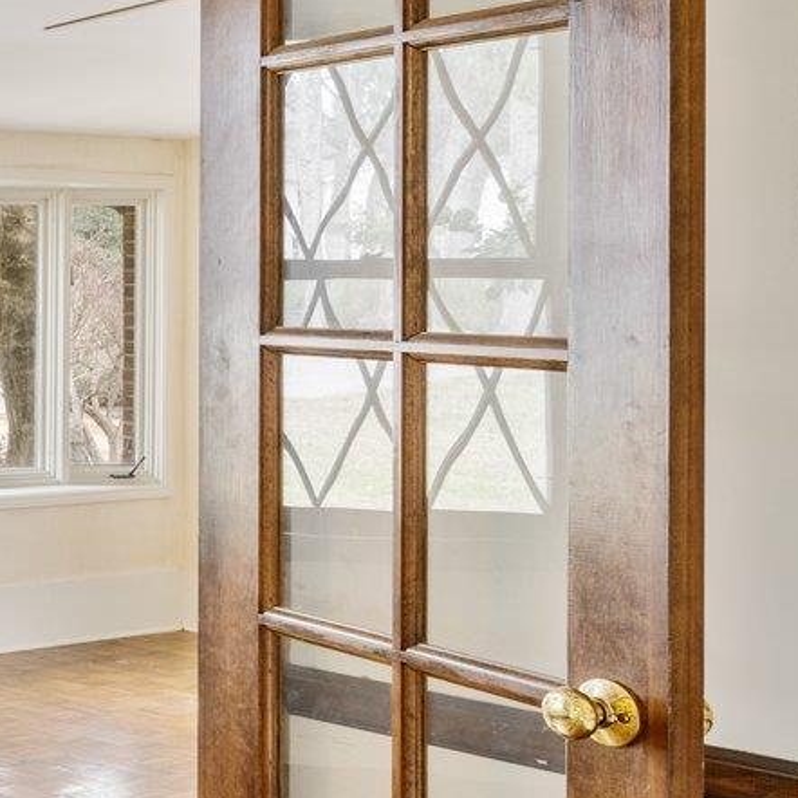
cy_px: 333
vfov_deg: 27.3
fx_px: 1643
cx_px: -910
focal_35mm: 63
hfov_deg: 17.1
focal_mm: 16
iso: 200
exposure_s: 1/20
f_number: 9
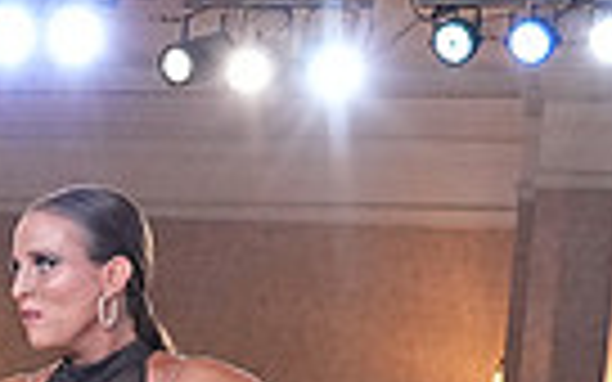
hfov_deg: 11.1
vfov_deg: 7.0
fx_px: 3052
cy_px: 645
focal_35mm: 183
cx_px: -279
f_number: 6.3
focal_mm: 28
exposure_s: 1/200
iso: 5000
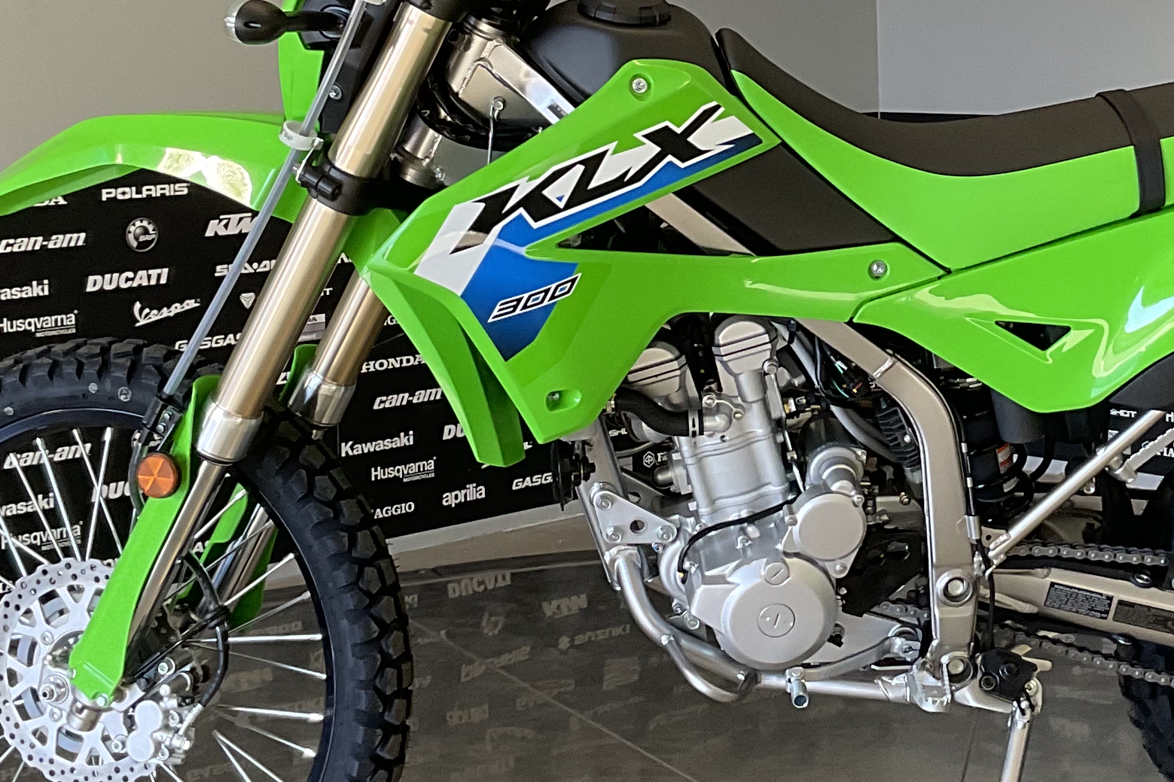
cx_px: 887
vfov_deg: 17.2
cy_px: 84
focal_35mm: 78
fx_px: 2543
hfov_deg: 25.7
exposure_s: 1/113
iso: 64
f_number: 1.8
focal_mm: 3
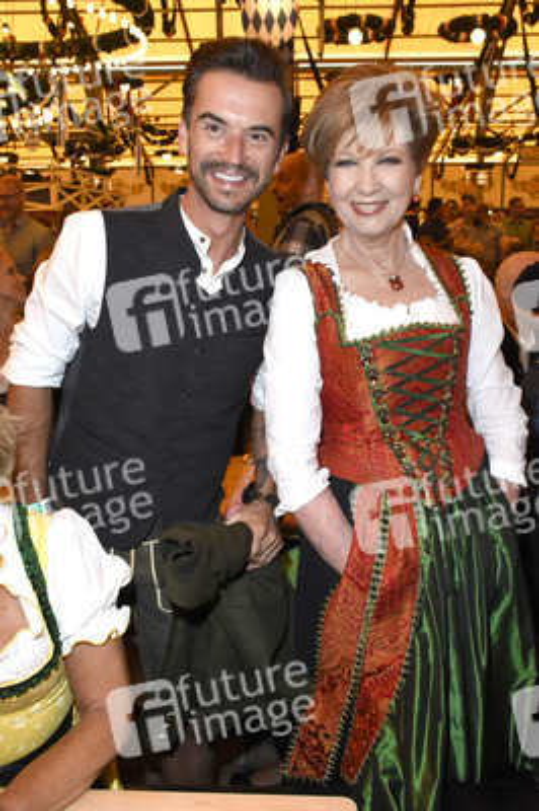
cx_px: 270
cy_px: 406
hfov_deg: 39.9
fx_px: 742
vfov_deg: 57.3
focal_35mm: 33
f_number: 6.3
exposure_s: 1/100
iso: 1000
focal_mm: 22
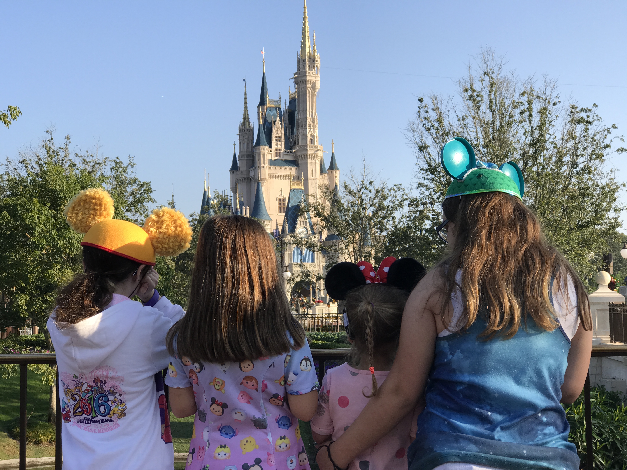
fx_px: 1032
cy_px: 235
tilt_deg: +4.9
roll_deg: +1.1
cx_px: 314
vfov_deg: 25.7
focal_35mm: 57
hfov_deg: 33.8
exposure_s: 1/409
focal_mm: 6.6
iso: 20
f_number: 2.8
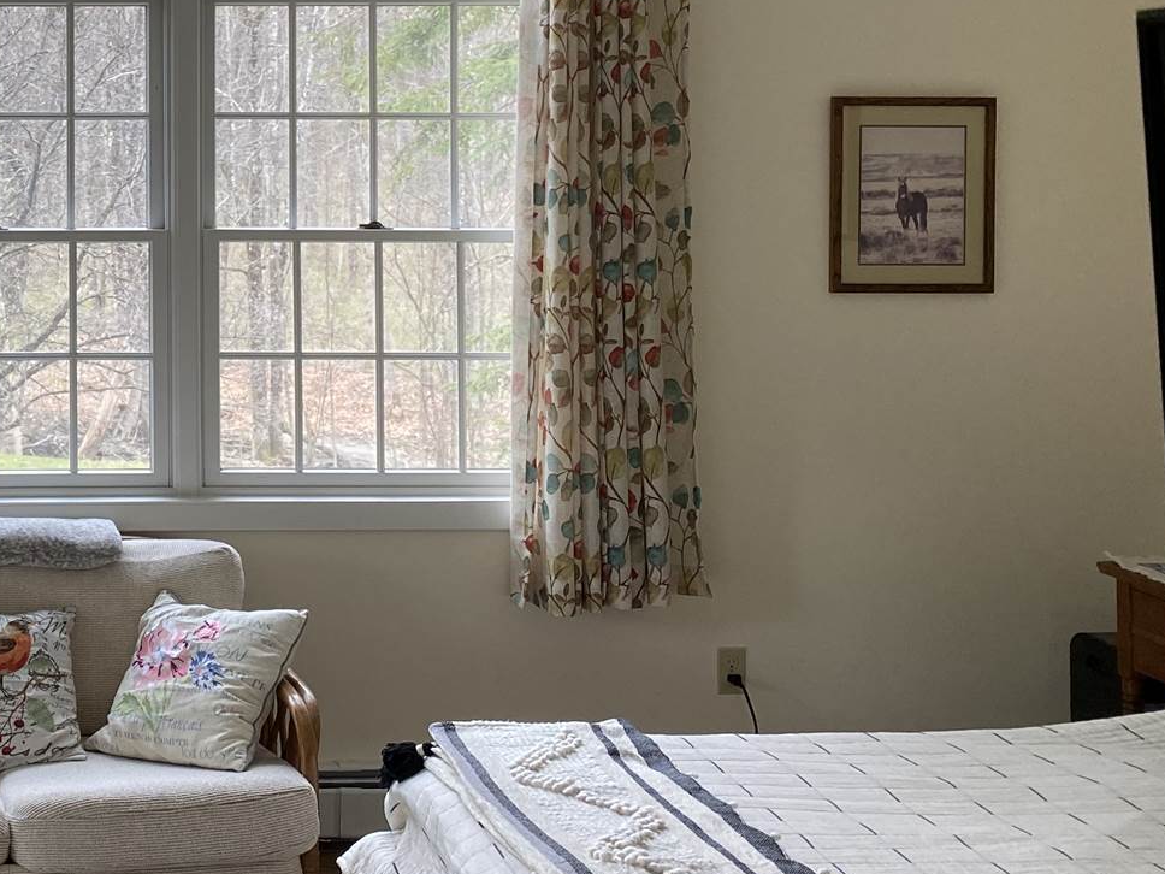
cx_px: -11
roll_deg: -0.2
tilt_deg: +1.3
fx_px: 1851
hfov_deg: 32.1
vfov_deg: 25.9
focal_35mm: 55
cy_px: 122
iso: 100
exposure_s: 1/120
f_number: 1.8
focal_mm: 4.25
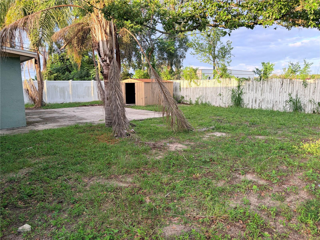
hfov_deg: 67.3
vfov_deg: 53.1
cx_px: 160
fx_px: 240
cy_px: 120
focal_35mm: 26
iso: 50
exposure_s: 1/265
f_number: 1.6
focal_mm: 5.96
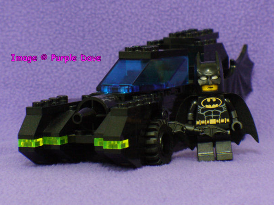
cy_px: 102
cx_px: 137
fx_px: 1773
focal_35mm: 224
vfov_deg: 6.6
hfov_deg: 8.8
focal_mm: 36.6
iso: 200
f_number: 4.5
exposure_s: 1/1.6
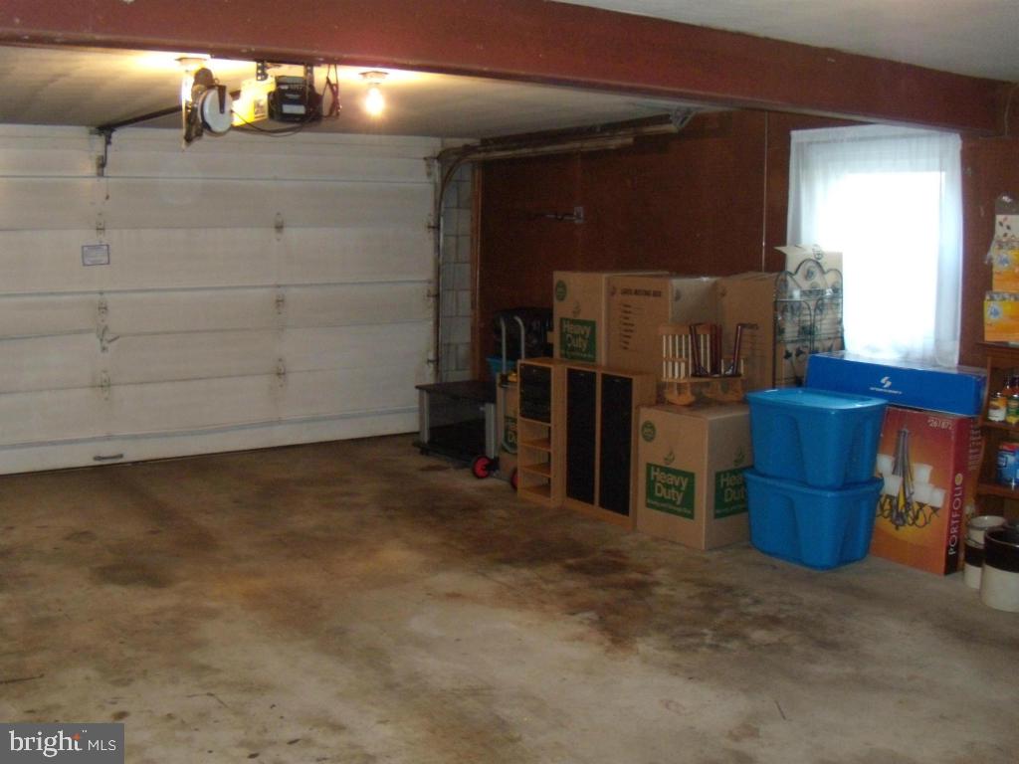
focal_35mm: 36
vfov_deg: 39.7
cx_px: 510
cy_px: 382
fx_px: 1060
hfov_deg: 51.4
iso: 400
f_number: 3.6
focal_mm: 6.4
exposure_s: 1/30
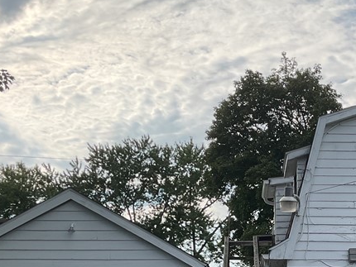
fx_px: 710
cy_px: 281
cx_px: 296
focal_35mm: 69
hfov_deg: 27.5
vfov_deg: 20.5
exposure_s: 1/2058
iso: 16
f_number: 1.8
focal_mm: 3
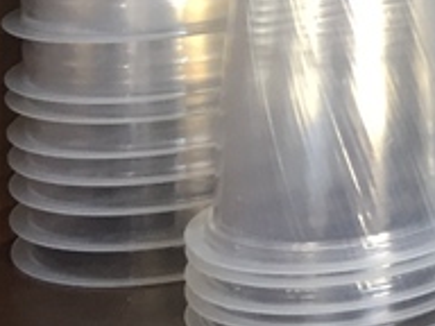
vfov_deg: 11.5
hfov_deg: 13.7
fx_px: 1521
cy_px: -235
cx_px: 893
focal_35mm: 121
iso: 100
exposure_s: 1/33
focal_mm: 4.15
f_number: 2.2
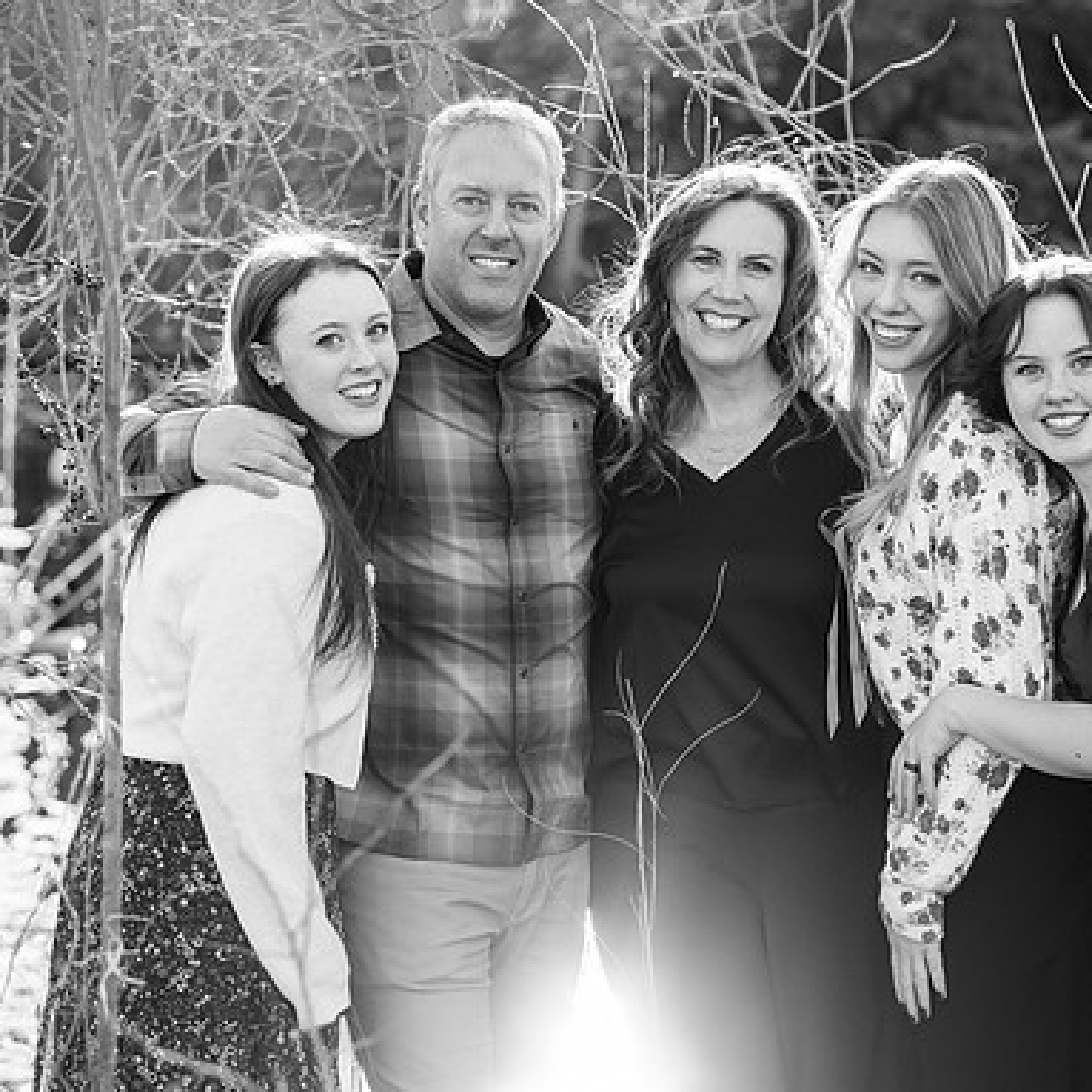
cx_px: 616
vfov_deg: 11.1
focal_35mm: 157
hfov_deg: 11.1
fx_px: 5603
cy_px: 546
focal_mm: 122
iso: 1000
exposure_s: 1/800
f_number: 4.5
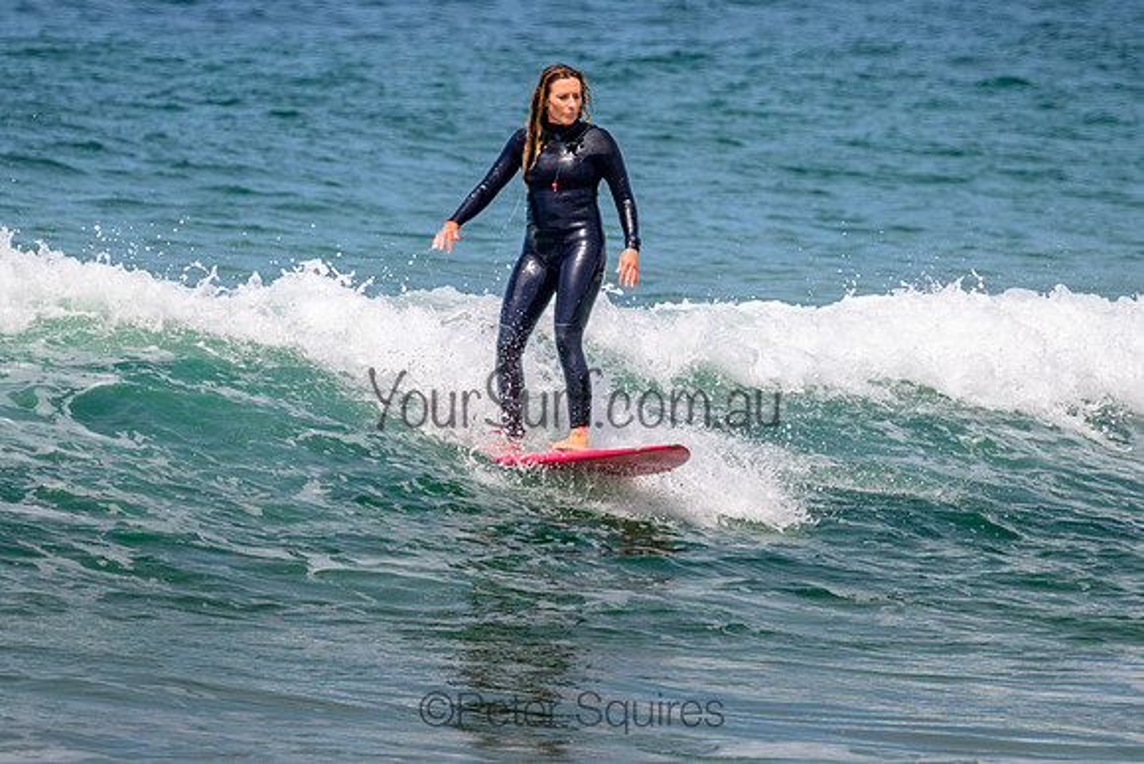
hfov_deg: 1.9
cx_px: 677
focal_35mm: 1090
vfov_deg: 1.3
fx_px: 34651
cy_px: 289
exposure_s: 1/2000
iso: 900
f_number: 11
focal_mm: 800
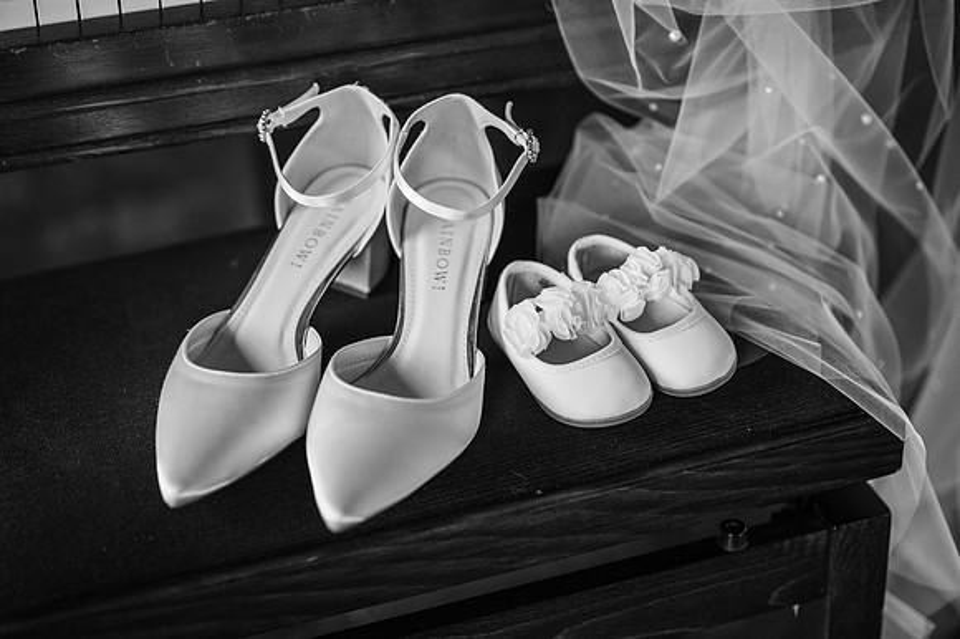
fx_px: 2265
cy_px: 320
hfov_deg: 23.9
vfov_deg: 16.1
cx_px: 480
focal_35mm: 85
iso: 220
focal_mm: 85
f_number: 2
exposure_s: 1/200
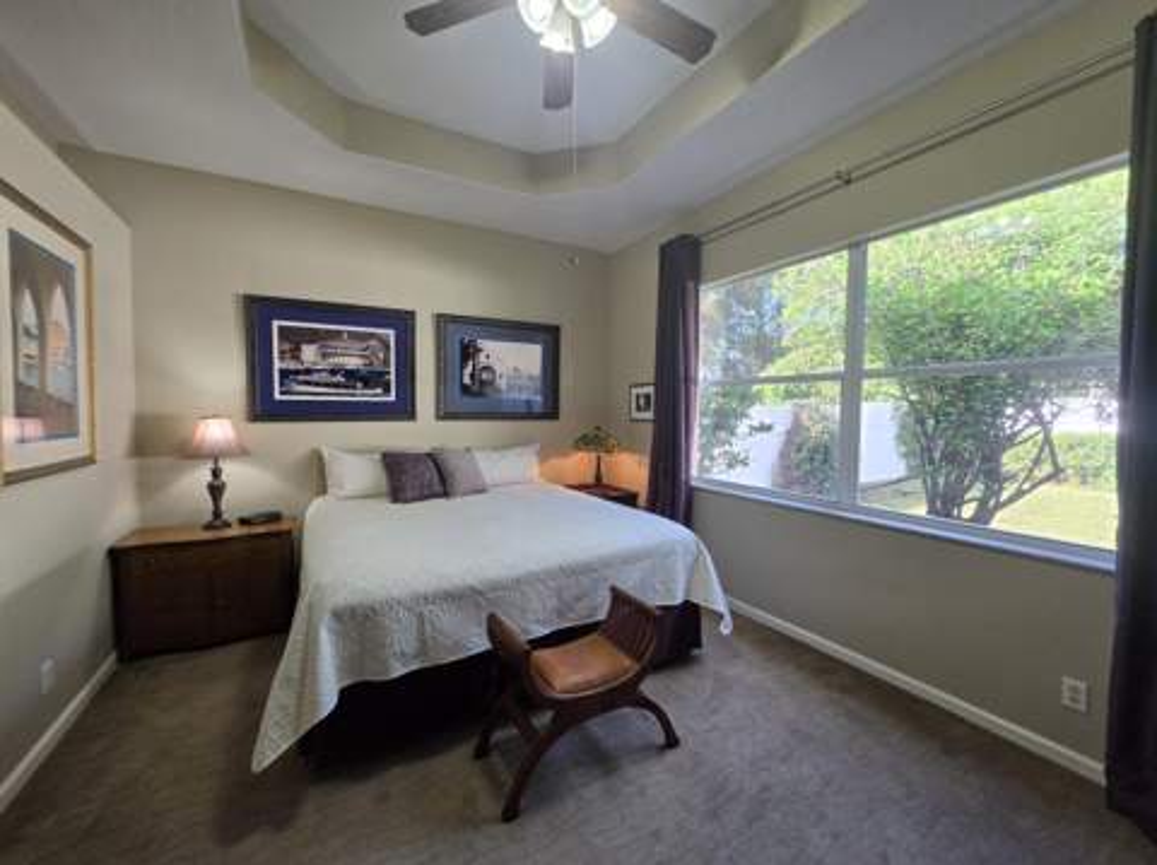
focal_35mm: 13
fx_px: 434
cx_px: 578
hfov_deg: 106.2
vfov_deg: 89.8
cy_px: 432
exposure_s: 1/120
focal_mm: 2.2
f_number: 1.9
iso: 50
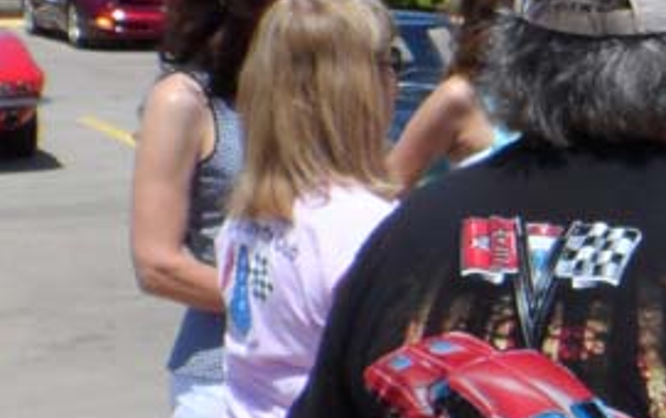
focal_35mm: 96
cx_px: 1079
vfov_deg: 13.6
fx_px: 1744
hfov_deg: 18.4
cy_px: 288
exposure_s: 1/750
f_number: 4.5
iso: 80
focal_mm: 4
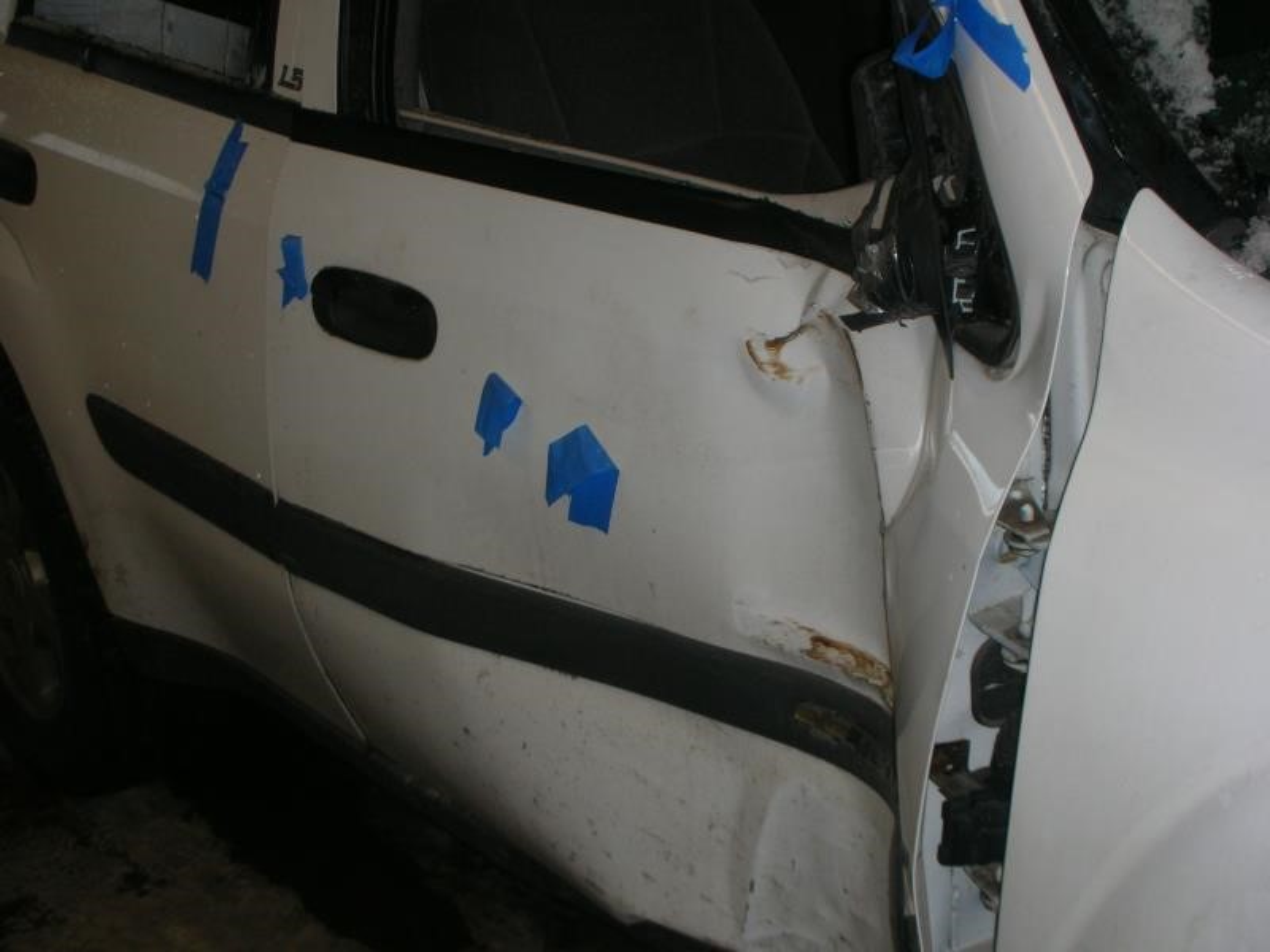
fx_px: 2238
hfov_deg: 31.7
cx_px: 635
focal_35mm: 61
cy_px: 476
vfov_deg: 24.0
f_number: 4
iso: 77
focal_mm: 10.1
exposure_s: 1/120
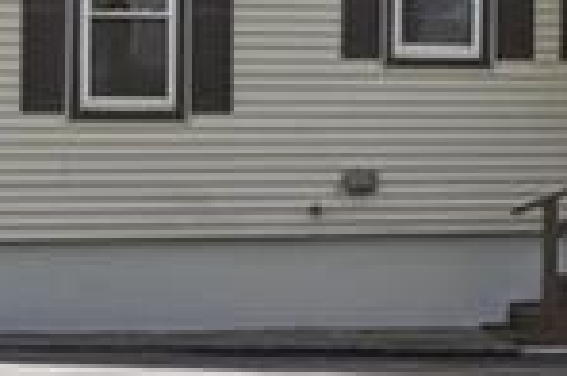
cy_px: 163
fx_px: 1524
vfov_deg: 14.0
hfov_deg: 20.5
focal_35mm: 97
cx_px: 540
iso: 100
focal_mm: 14
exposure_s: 1/400
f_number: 8
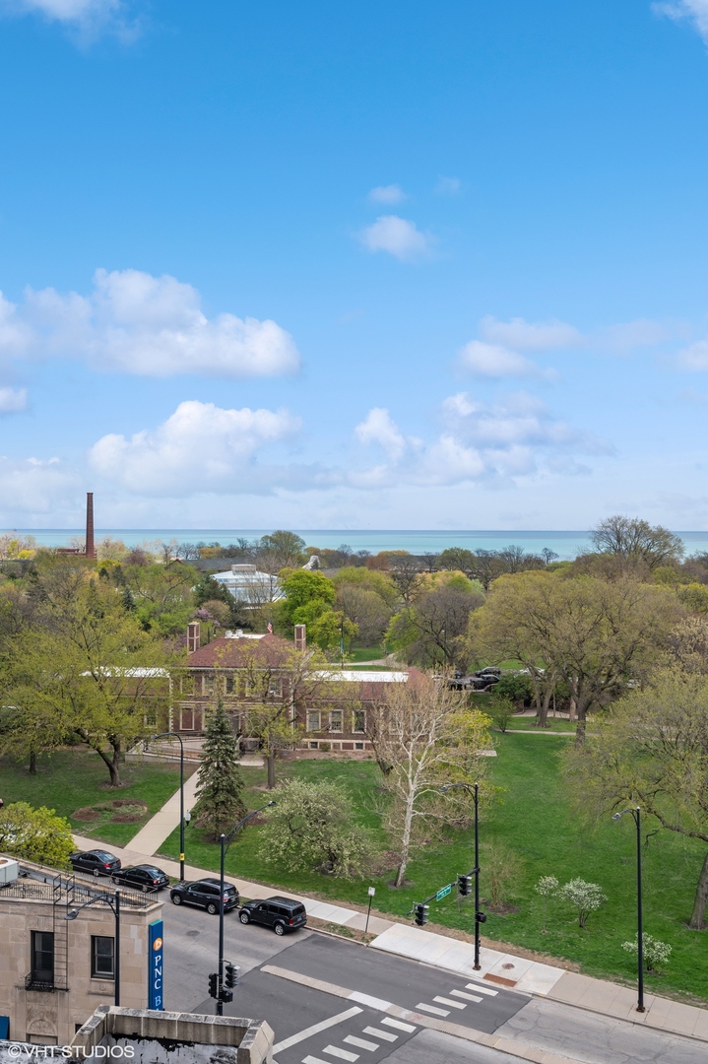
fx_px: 886
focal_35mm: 30
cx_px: 354
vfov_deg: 62.0
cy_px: 532
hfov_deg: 43.6
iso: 100
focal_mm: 30
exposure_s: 1/80
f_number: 11
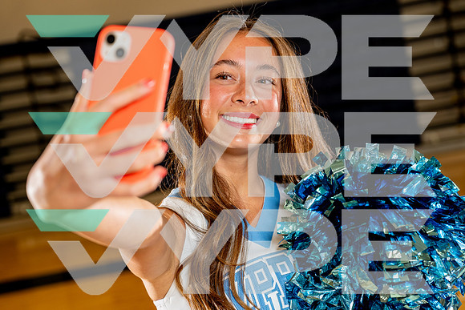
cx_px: 231
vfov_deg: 18.6
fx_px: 947
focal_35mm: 73
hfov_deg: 27.6
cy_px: 154
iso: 320
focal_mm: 69
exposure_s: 1/250
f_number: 4
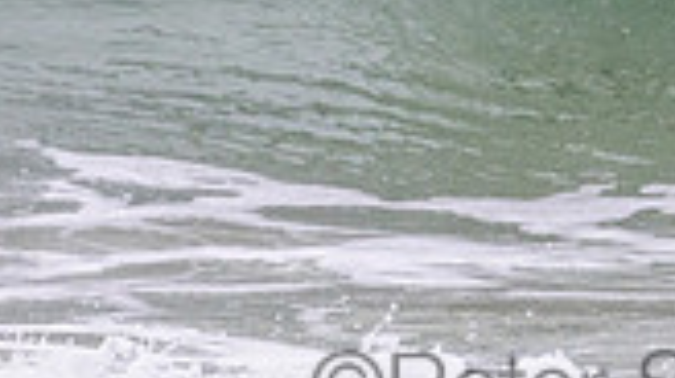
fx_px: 52891
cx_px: 630
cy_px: -294
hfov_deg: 0.7
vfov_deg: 0.4
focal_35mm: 2957
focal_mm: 800
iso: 2800
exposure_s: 1/2000
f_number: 11
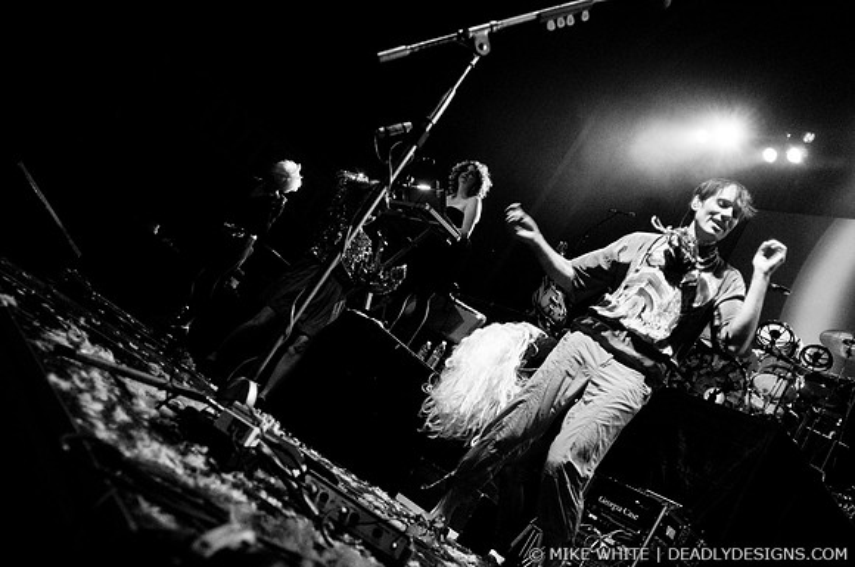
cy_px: 284
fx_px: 712
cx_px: 428
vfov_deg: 43.5
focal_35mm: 30
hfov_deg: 62.0
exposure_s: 1/250
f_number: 2.8
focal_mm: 20
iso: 800
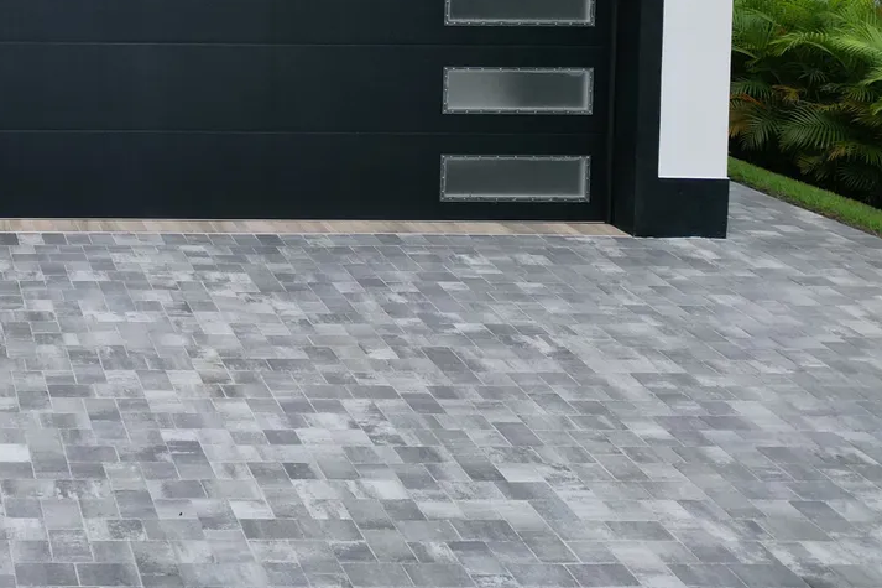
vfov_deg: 22.8
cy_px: -57
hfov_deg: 31.8
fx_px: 1372
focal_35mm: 56
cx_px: -75
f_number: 1.7
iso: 200
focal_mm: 6.72
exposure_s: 1/2000
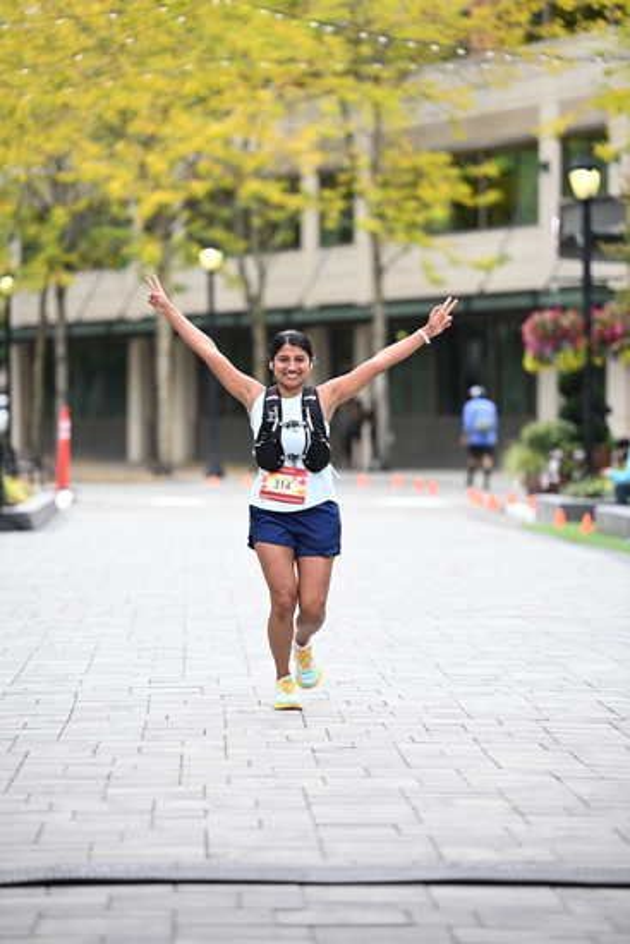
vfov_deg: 14.1
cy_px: 472
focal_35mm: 145
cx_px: 315
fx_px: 3804
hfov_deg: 9.5
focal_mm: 145
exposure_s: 1/2000
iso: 640
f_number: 2.8
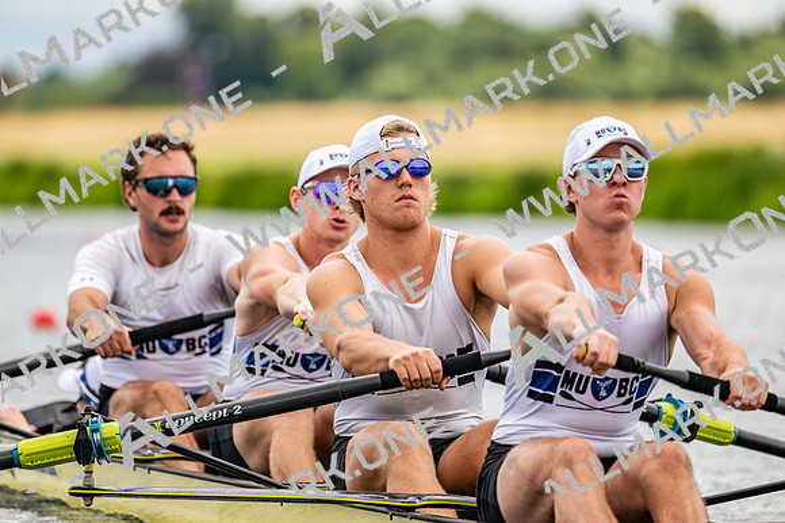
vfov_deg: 3.4
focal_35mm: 400
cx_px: 392
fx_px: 8719
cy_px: 262
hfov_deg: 5.2
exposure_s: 1/2500
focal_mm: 400
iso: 360
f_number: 4.5
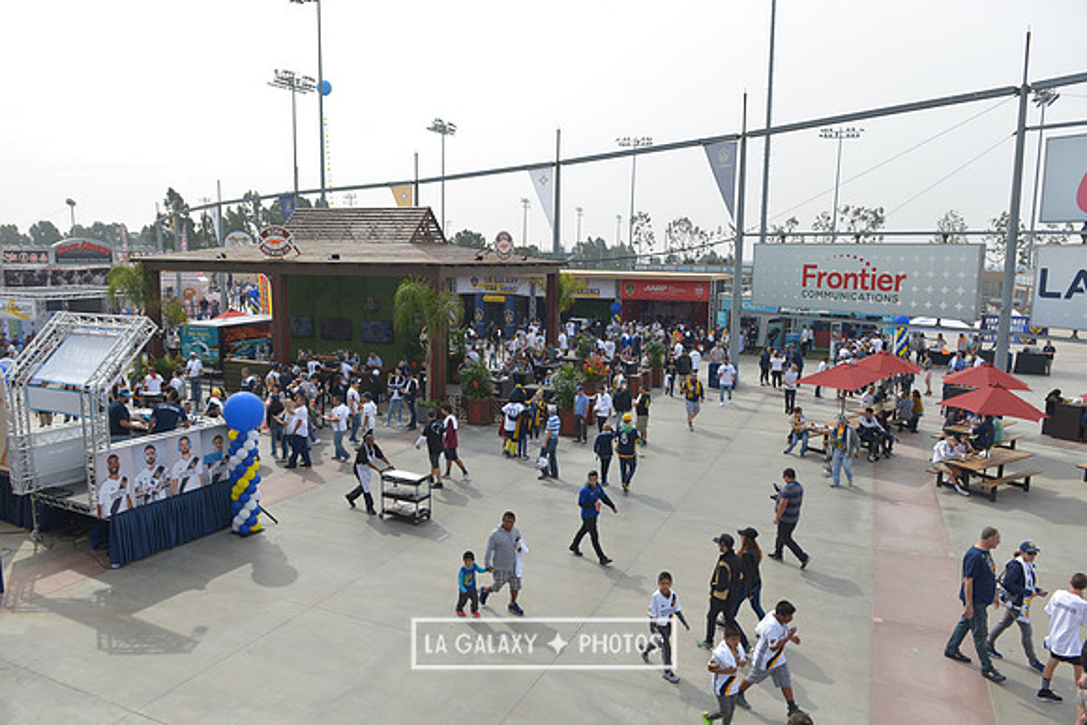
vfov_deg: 53.2
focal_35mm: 24
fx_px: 725
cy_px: 362
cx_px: 544
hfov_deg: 73.7
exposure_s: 1/1000
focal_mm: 24
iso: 200
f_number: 5.6
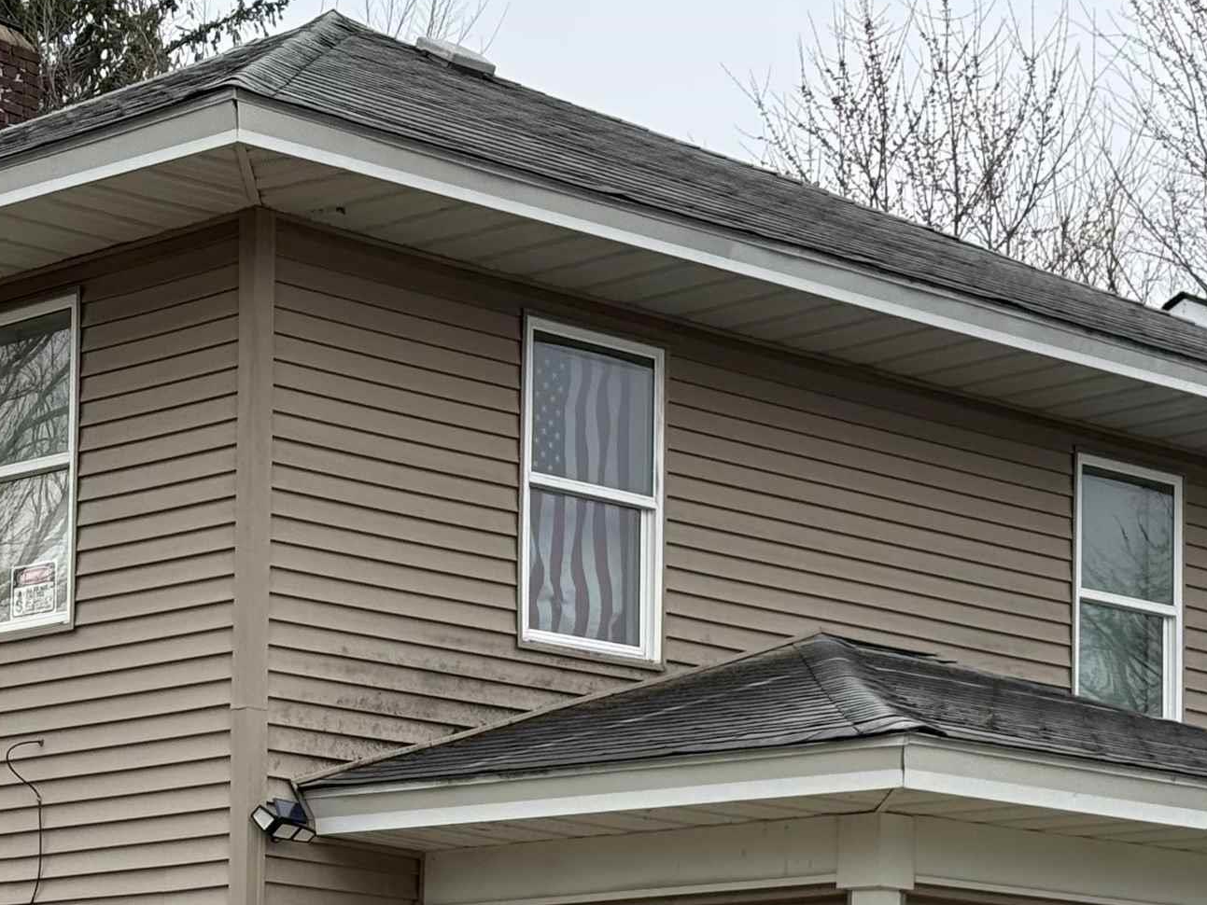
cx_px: 441
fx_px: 3975
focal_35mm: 114
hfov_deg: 17.2
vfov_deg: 12.8
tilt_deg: +4.9
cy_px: 957
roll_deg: -1.3
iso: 80
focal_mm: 6.76
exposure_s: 1/1754
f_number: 1.78
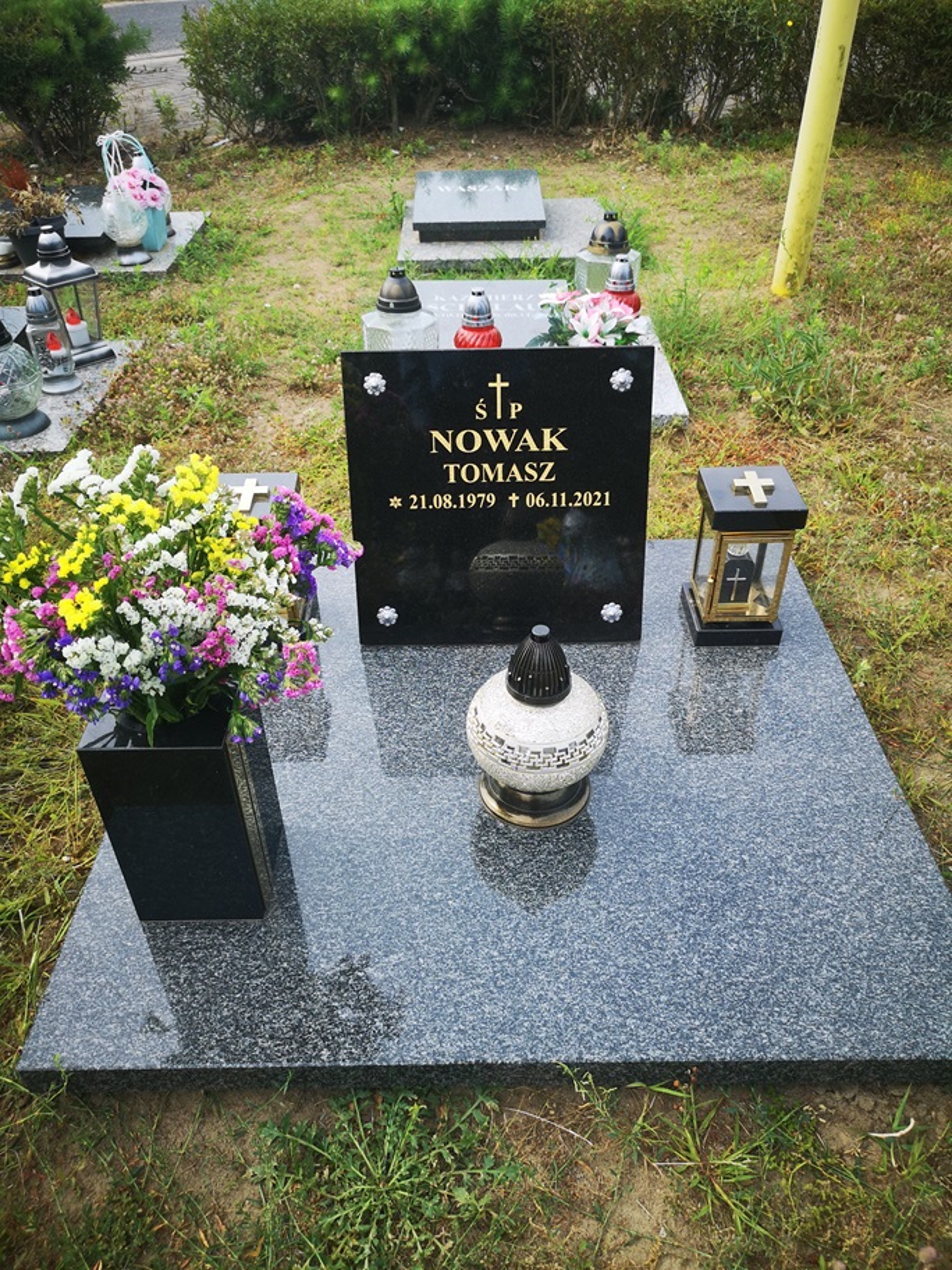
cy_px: 635
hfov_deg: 51.4
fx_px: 990
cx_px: 476
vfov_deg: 65.3
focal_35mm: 27
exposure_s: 1/900
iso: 80
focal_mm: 5.58
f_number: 1.8
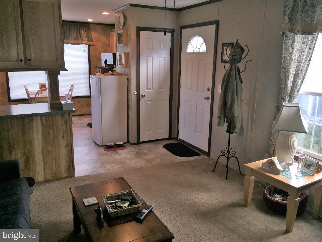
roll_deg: -2.4
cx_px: 161
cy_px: 121
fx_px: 270
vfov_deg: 48.2
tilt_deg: -13.1
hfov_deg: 61.7
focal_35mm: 29
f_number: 2.2
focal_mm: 4.15
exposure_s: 1/56
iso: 32
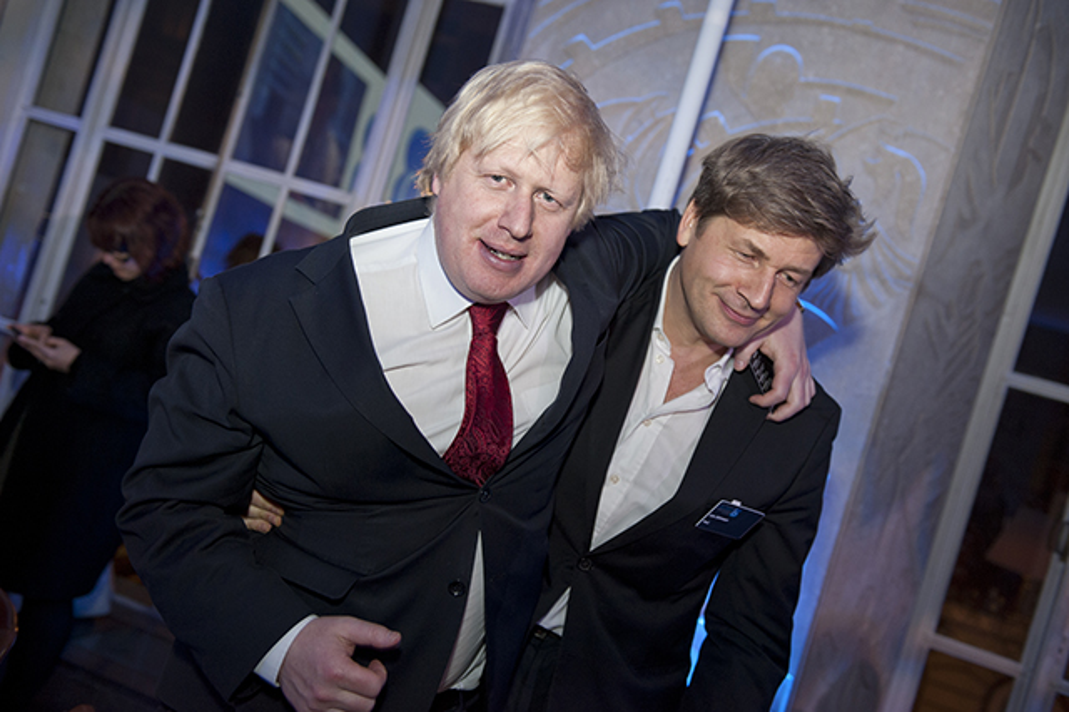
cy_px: 356
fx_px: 1068
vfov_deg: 36.8
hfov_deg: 53.2
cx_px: 534
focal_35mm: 36
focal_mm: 36
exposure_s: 1/60
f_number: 2.8
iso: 1250
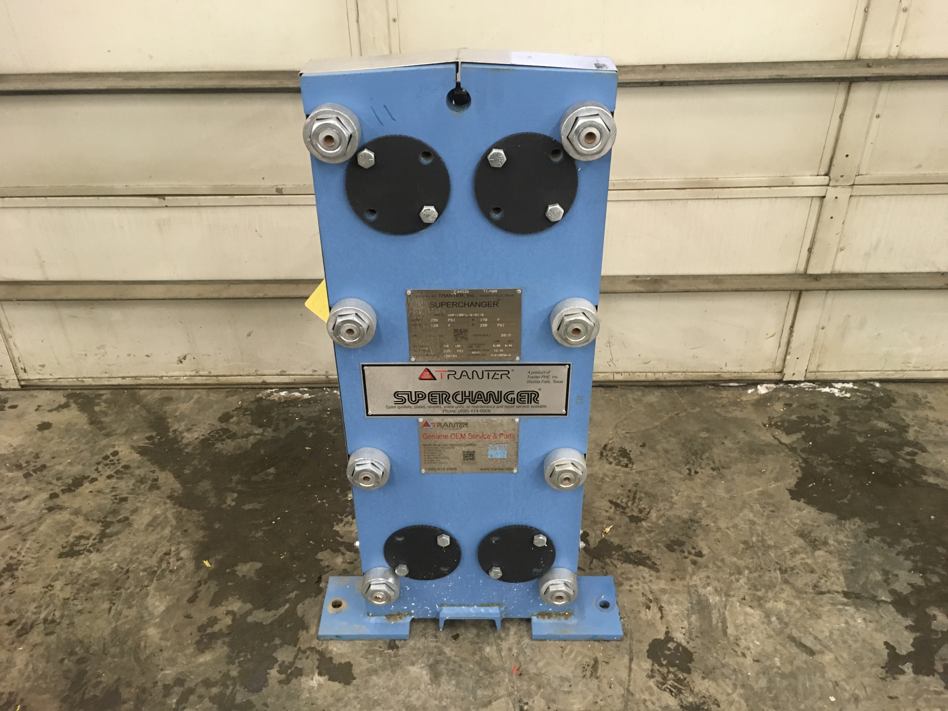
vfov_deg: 48.2
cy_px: 356
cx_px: 474
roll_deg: +1.4
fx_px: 794
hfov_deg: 61.7
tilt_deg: -34.5
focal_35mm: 29
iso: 200
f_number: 2.2
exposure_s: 1/24
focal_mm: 4.15
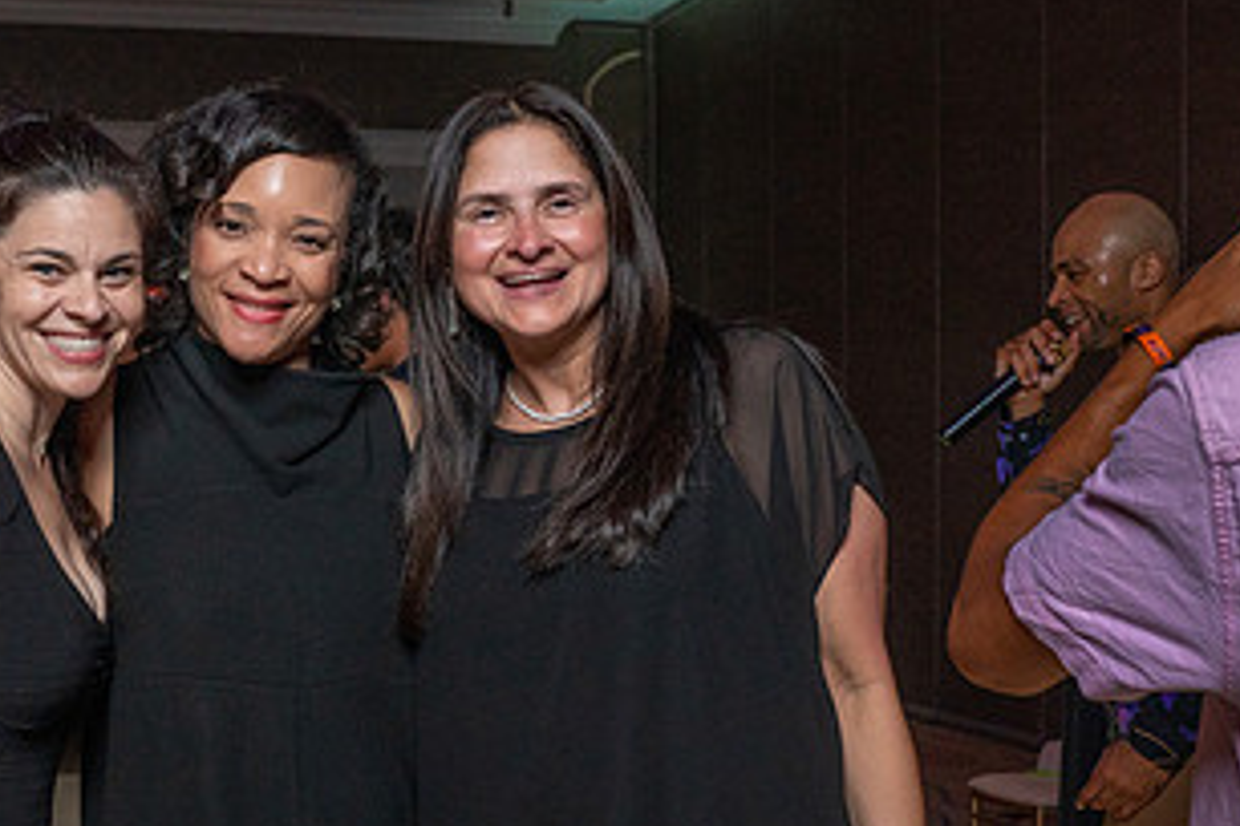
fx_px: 1825
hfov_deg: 36.6
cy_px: 503
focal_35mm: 53
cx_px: 302
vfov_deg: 25.5
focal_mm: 26
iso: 2000
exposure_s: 1/200
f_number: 5.6
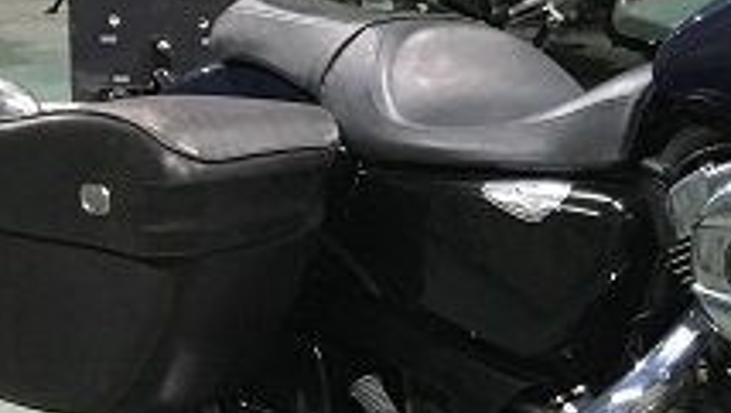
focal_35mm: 104
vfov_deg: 11.6
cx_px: 980
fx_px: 2018
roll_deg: +0.2
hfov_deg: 18.9
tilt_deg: -17.4
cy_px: 360
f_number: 2.2
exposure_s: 1/24
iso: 200
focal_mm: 4.15
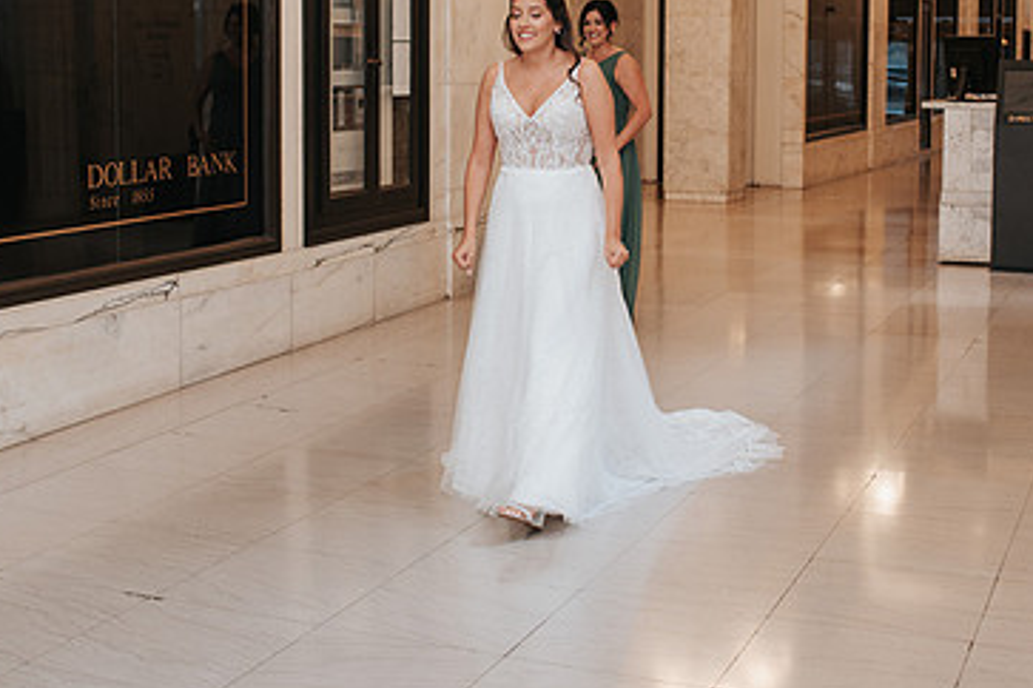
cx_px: 487
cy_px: 181
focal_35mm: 57
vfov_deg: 23.6
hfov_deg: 35.0
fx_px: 1635
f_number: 4
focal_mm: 35
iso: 800
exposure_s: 1/125
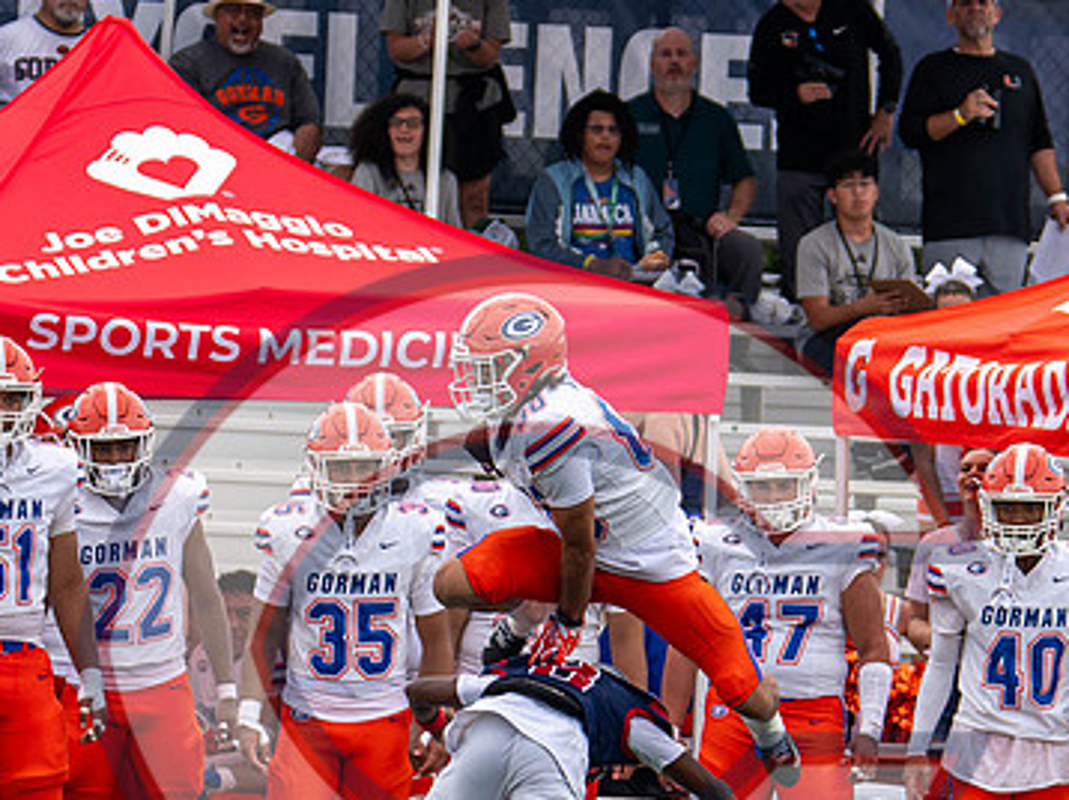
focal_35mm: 664
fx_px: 20492
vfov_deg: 2.2
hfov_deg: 3.0
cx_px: 360
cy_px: 923
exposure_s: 1/1000
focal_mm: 112
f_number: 2.8
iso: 180
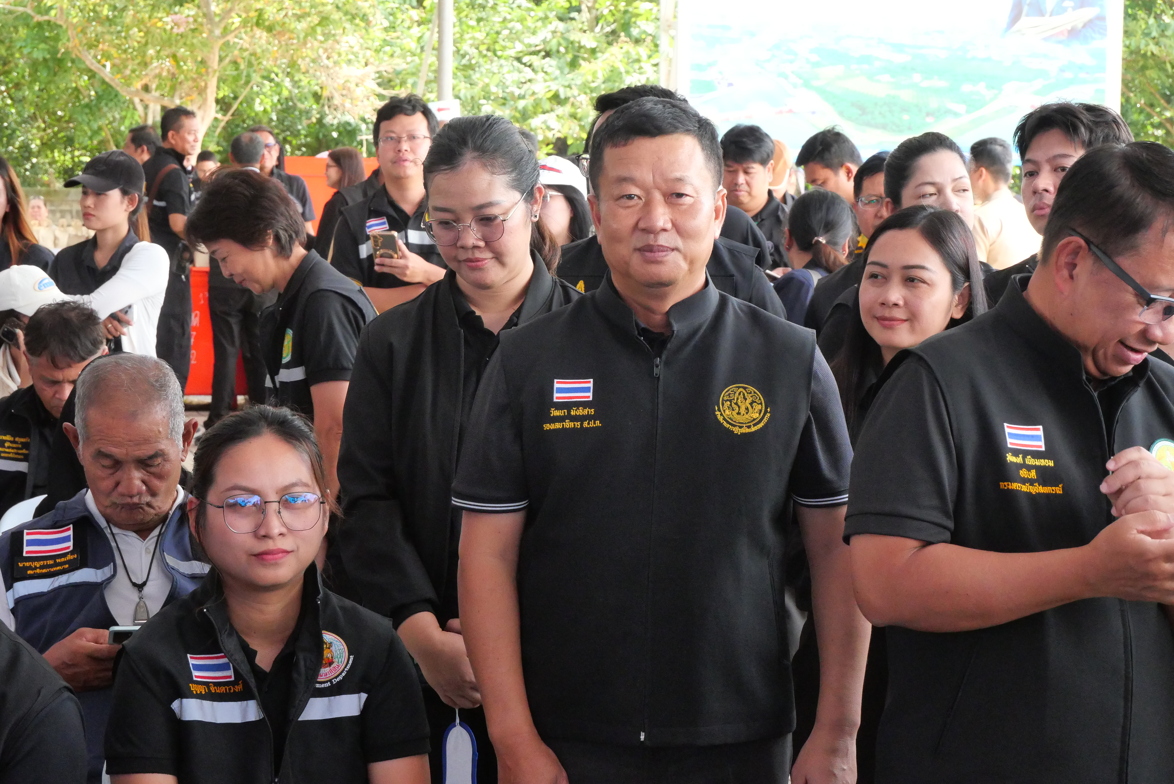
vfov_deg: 15.4
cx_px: 587
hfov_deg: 22.9
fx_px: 2904
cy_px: 392
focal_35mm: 89
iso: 3200
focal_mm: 43
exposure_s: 1/320
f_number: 8
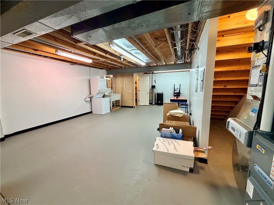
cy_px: 102
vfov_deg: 85.7
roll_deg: +0.3
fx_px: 111
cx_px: 137
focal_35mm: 14
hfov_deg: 102.1
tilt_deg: -8.4
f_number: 2.2
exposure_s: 1/120
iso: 320
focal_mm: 2.22
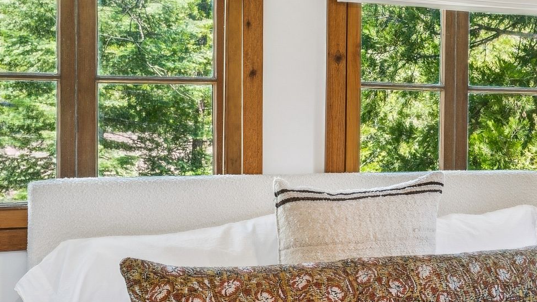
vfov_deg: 17.0
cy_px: 114
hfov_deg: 26.0
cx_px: 677
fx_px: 1008
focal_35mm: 71
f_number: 13
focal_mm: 18.2
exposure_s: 1/1.67
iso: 100
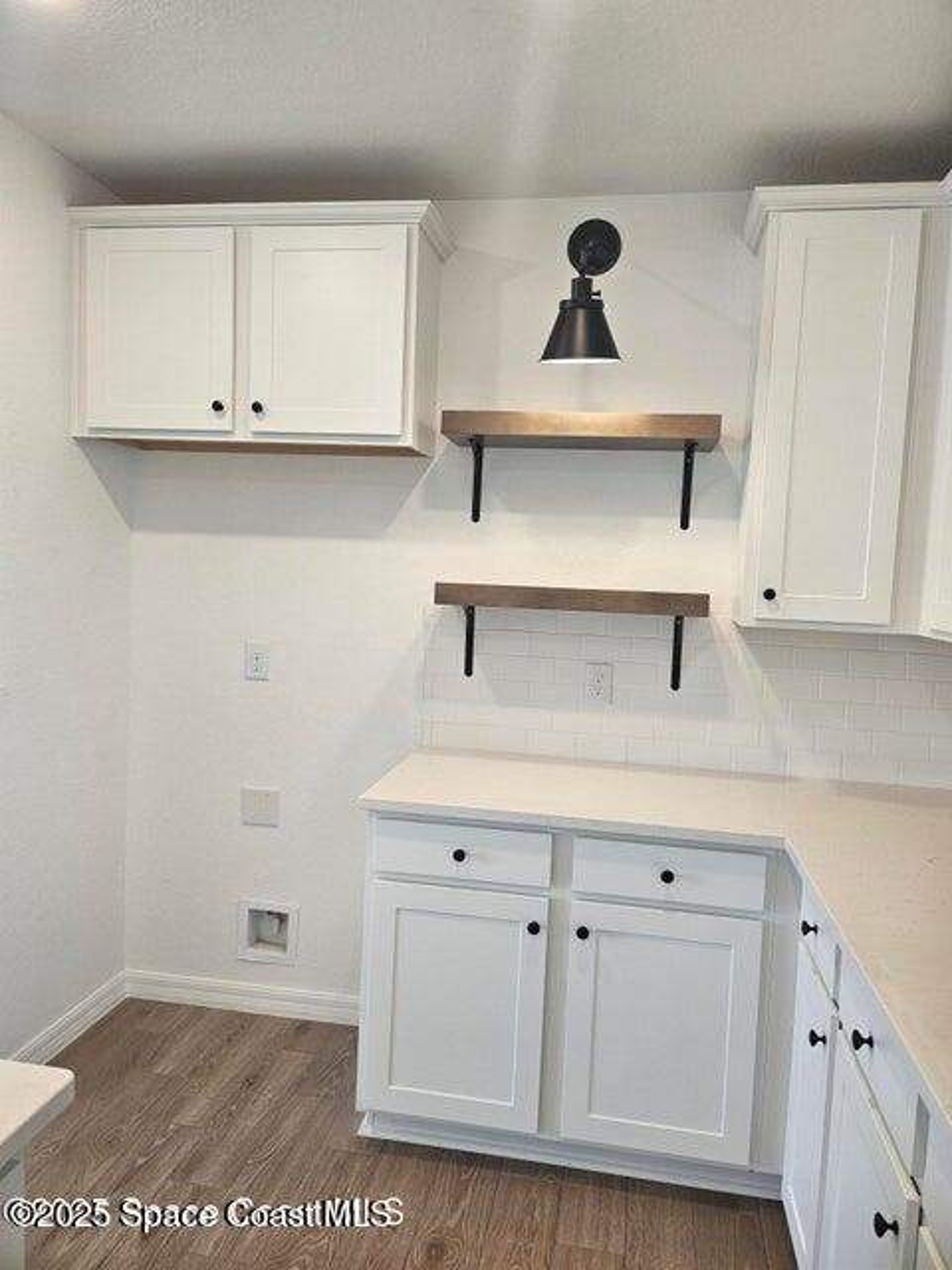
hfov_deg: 56.8
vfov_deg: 71.6
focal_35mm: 24
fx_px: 880
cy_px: 635
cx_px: 476
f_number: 1.8
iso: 80
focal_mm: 5
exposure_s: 1/120
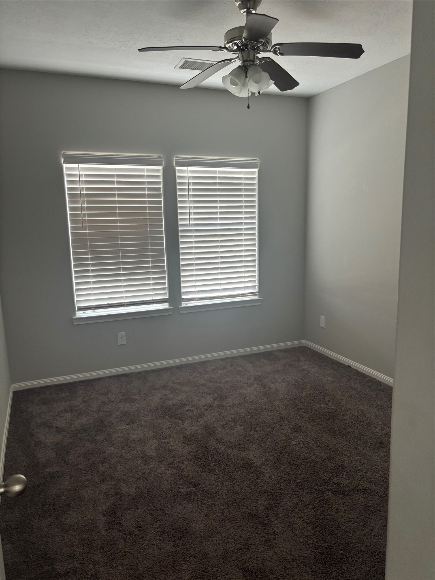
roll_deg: +0.3
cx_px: 218
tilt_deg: -10.0
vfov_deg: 67.3
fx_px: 436
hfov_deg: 53.1
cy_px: 290
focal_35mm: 26
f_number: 1.6
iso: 200
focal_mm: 5.96
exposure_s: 1/60
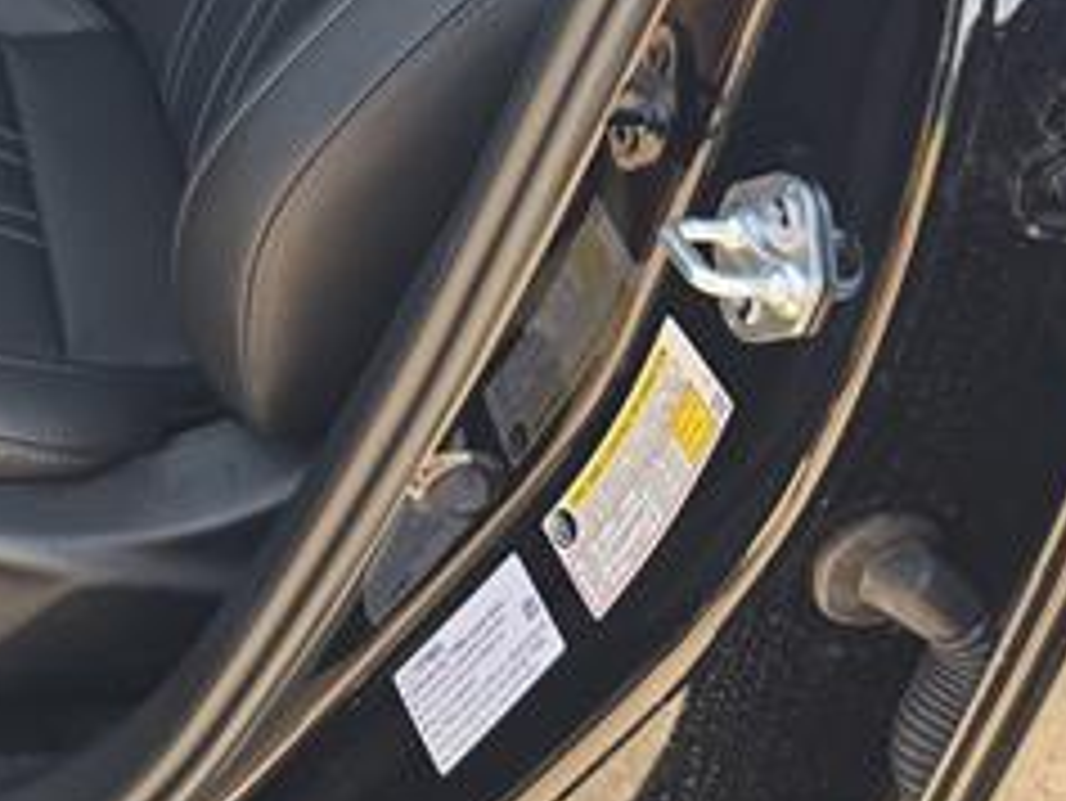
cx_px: -324
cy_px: -256
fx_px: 1910
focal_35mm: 62
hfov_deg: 26.4
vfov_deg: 21.3
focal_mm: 6.3
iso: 40
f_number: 1.7
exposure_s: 1/120
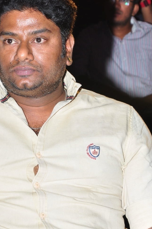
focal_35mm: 198
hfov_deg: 6.9
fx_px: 1258
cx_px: 53
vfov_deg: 10.4
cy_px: 159
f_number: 9
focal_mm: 80
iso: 400
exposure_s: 1/125
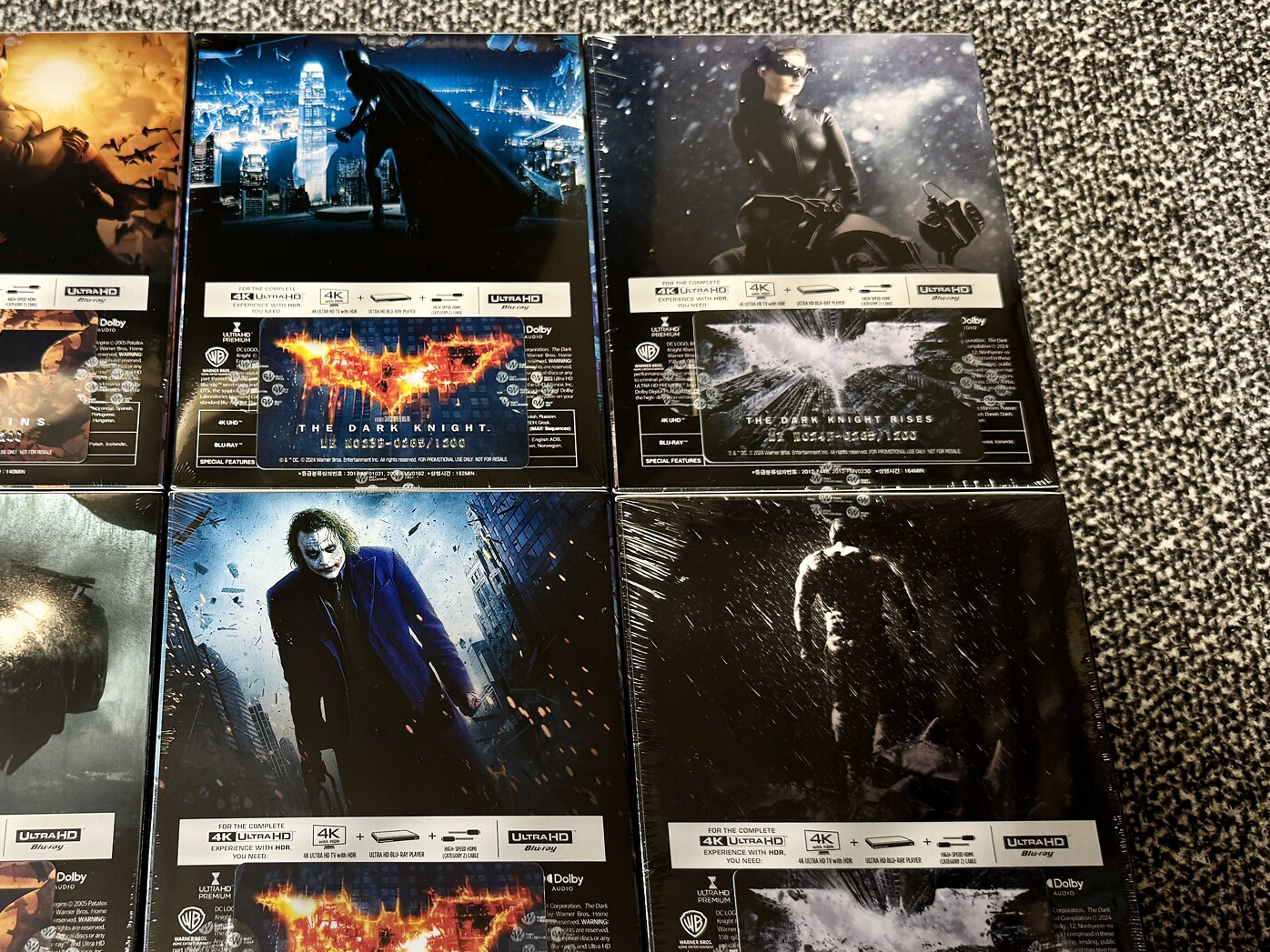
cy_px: 576
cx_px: 398
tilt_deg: -69.0
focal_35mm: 33
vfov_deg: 42.7
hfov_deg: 54.0
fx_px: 1211
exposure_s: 1/60
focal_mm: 6.76
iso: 160
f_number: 1.78
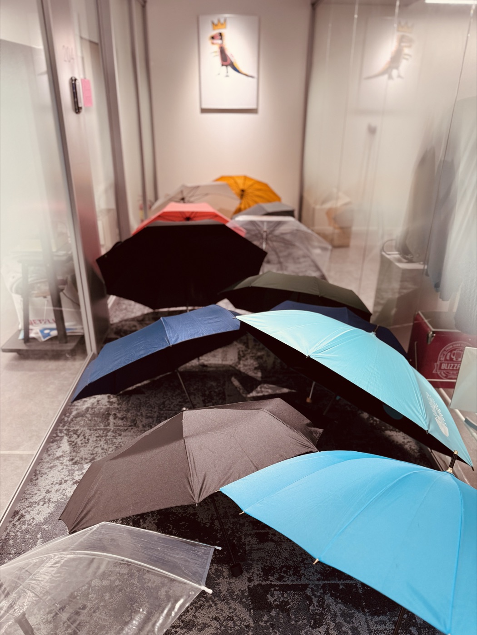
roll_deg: +0.6
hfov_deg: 56.8
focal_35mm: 24
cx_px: 238
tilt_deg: -25.2
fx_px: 441
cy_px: 318
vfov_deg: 71.6
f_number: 1.78
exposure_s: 1/60
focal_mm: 6.76
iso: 200
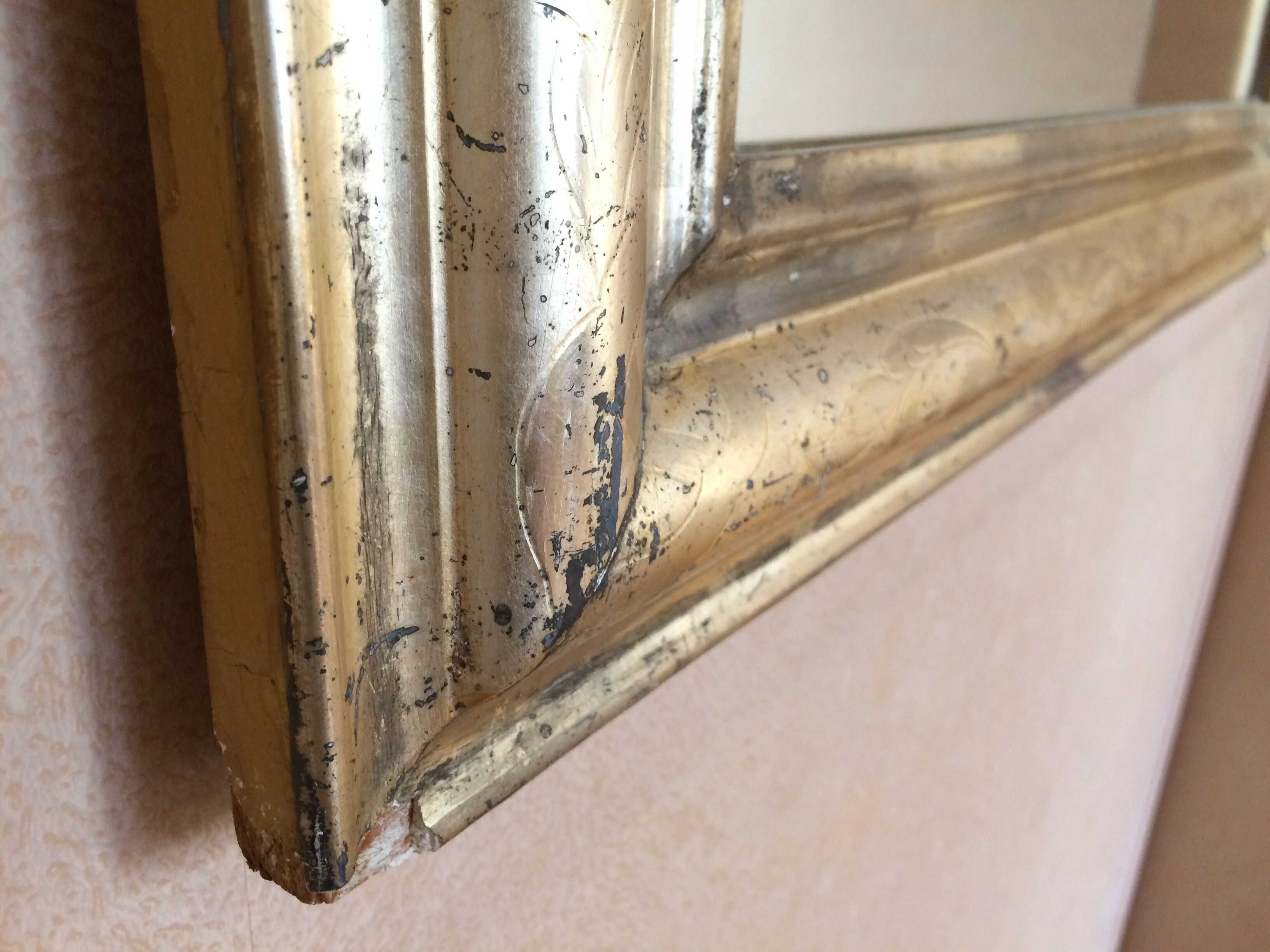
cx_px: 635
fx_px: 1064
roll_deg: -2.2
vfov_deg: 48.2
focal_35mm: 29
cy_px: 476
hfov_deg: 61.7
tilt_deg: -21.2
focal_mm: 4.15
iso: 160
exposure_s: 1/33
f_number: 2.2
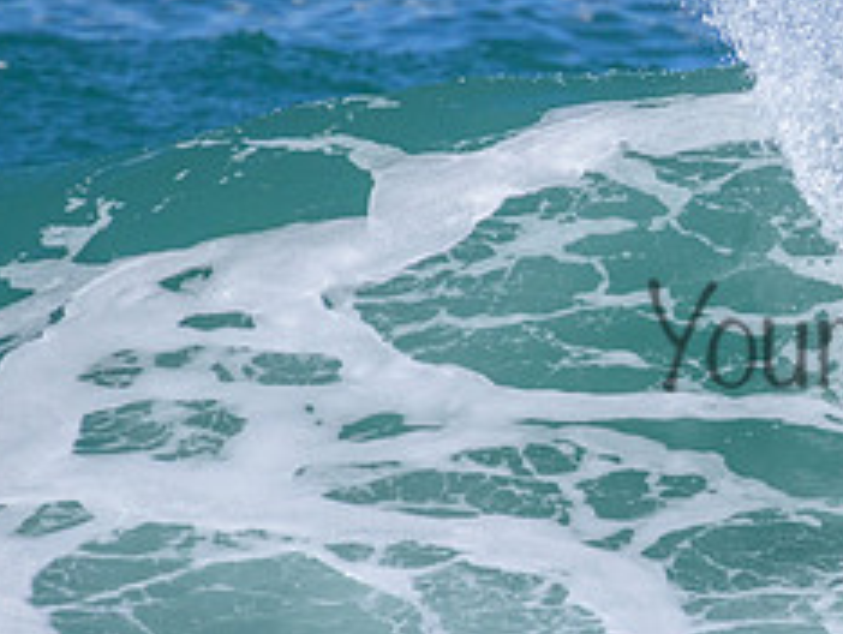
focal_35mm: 1906
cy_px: 304
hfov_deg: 1.0
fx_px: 46464
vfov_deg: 0.8
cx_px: 1020
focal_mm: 800
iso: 1250
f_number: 11
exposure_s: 1/2000
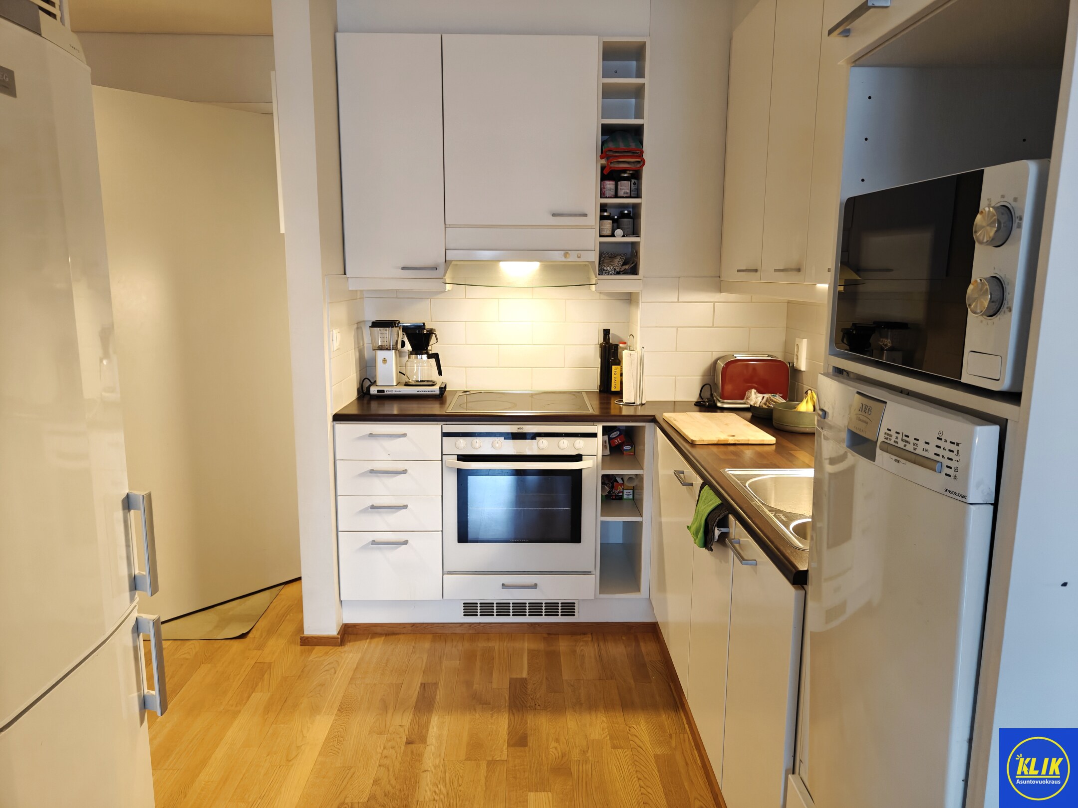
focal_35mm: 24
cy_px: 404
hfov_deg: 71.6
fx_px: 747
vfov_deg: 56.8
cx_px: 539
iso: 1000
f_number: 1.8
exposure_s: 1/50
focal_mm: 5.59
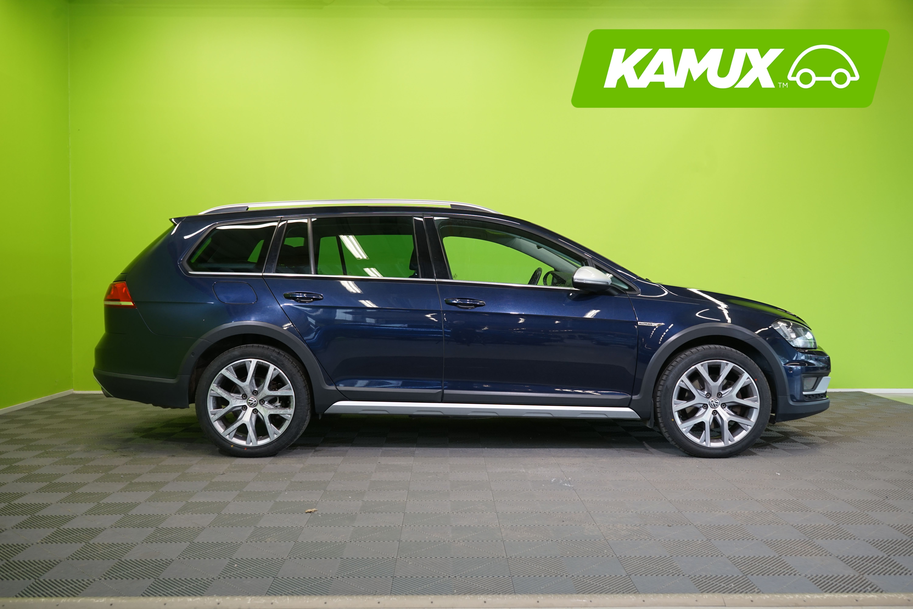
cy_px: 304
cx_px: 456
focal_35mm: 32
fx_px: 811
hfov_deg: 58.7
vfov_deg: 41.1
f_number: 6.3
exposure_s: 1/30
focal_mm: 32
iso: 500
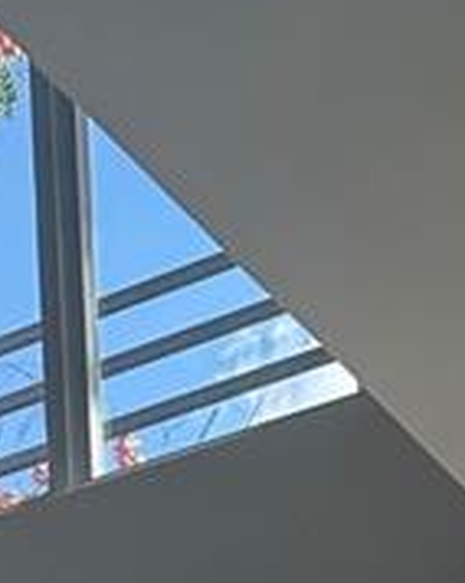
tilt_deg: +3.7
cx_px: -750
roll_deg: +1.0
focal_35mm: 158
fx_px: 2723
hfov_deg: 8.6
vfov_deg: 10.4
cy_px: 1454
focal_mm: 6.86
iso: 80
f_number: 1.78
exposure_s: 1/903
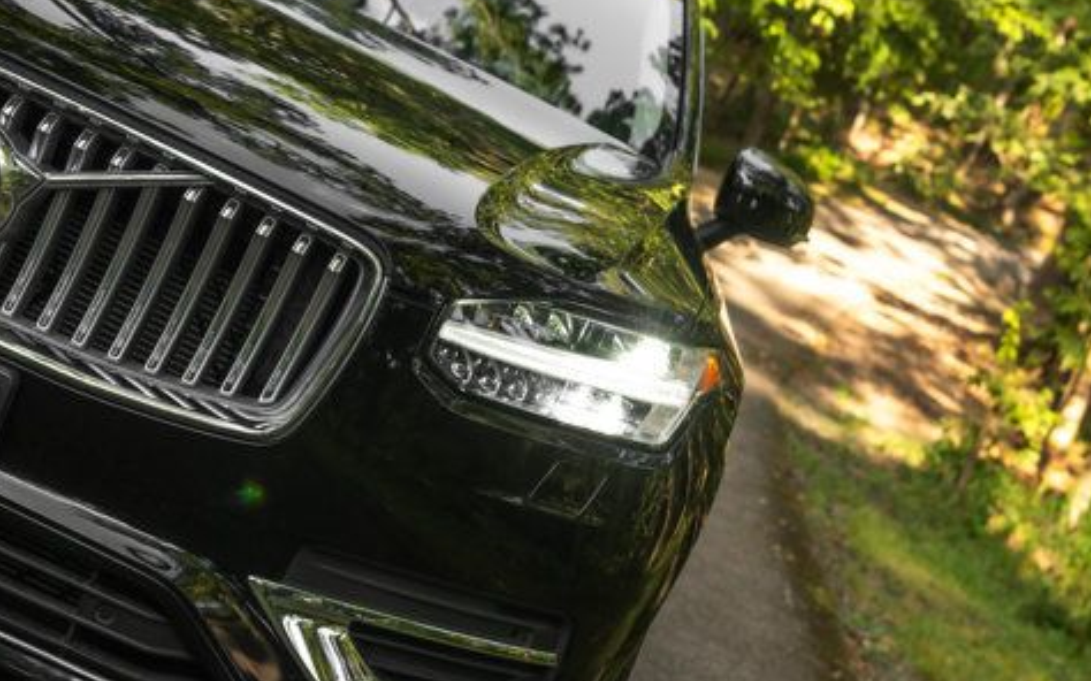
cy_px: 418
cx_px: 451
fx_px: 1843
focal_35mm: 62
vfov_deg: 20.9
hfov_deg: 32.9
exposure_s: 1/400
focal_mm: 45
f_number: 5.6
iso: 640
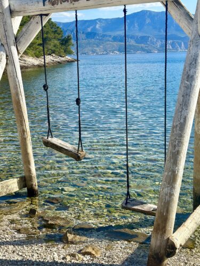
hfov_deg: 30.3
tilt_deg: -10.4
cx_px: 100
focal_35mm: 48
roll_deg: +3.0
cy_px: 133
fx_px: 370
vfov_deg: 39.7
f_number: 1.78
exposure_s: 1/4016
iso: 80
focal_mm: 6.86
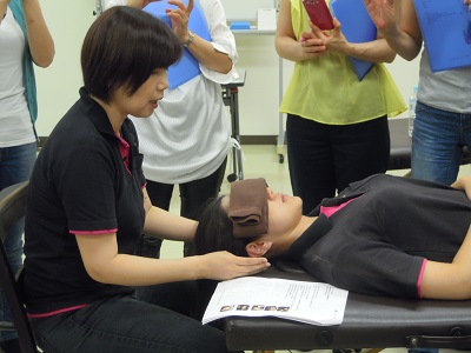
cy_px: 176
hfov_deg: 30.7
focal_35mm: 63
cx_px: 236
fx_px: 857
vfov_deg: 23.3
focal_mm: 11.2
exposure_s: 1/20
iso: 400
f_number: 4
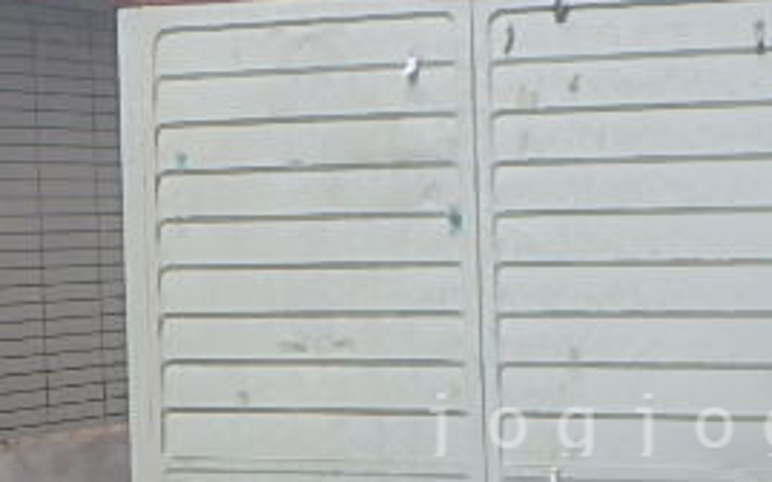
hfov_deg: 19.4
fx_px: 2230
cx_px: 620
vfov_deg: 12.3
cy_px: 422
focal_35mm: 106
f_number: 5.2
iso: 125
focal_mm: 7.5
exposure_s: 1/80
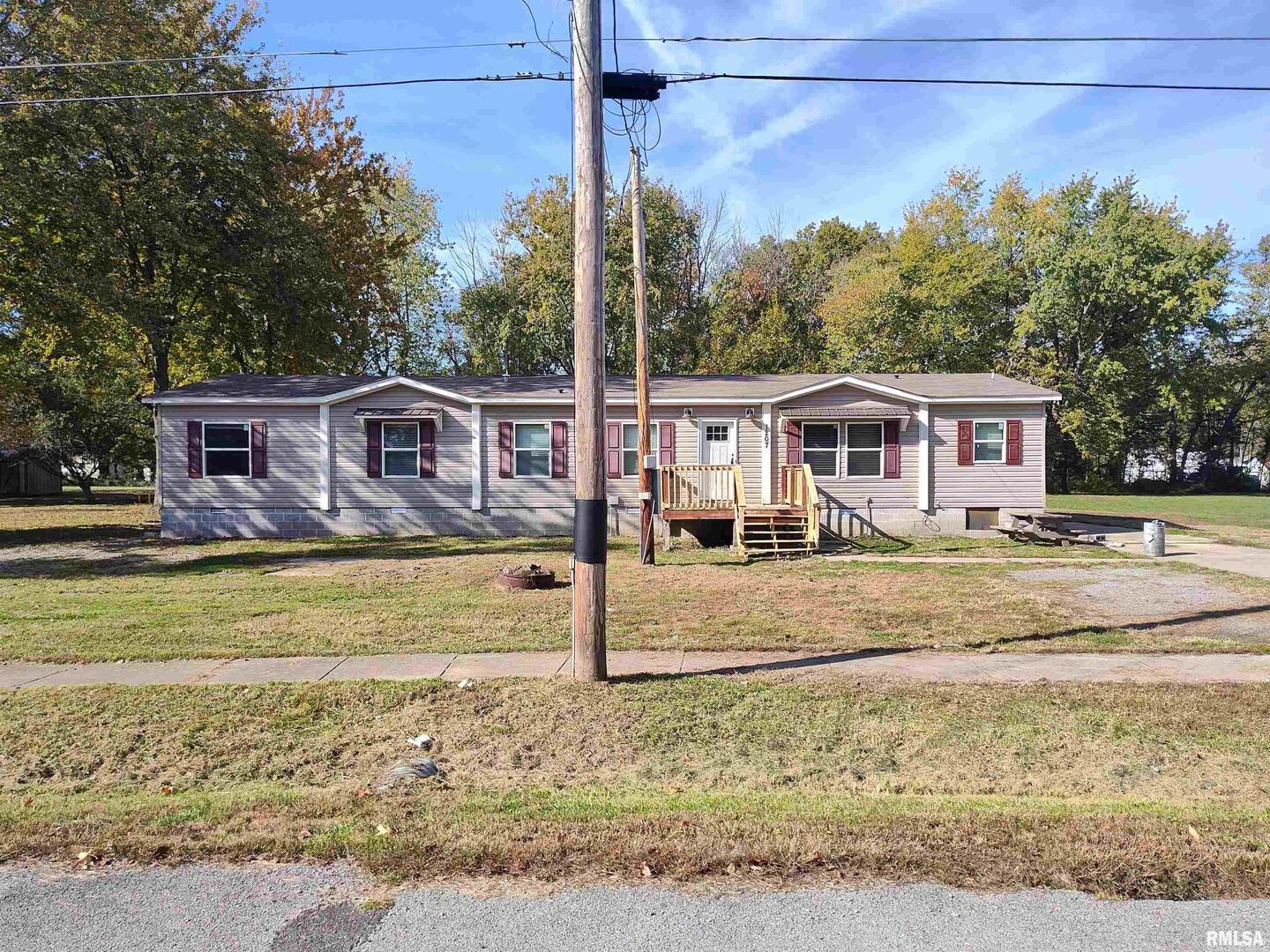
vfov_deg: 58.9
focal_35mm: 23
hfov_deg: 73.9
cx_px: 635
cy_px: 476
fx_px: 844
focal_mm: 5.56
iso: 100
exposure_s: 1/1672
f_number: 1.88
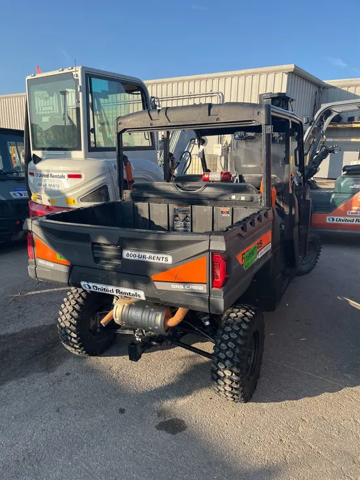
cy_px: 240
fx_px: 360
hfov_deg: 53.1
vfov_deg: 67.3
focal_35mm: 26
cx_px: 180
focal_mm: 5.1
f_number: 1.6
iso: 50
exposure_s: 1/1086
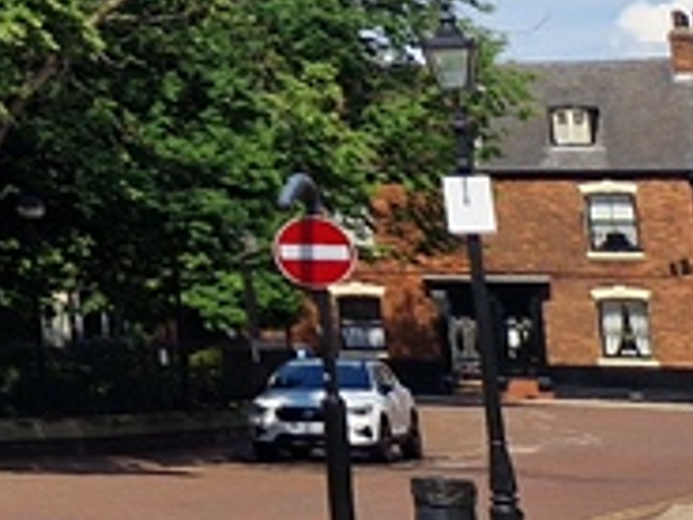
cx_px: -1217
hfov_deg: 11.3
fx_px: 2563
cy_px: -200
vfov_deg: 11.2
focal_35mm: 128
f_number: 1.8
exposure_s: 1/2120
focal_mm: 5.4
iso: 50
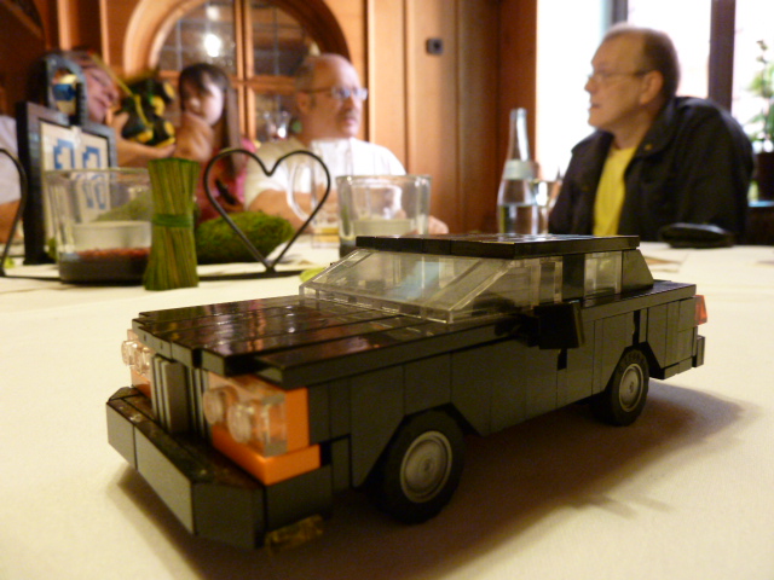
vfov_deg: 54.9
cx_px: 387
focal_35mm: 25
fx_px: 559
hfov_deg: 69.4
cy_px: 290
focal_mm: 4.1
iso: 400
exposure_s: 1/10
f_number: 3.3
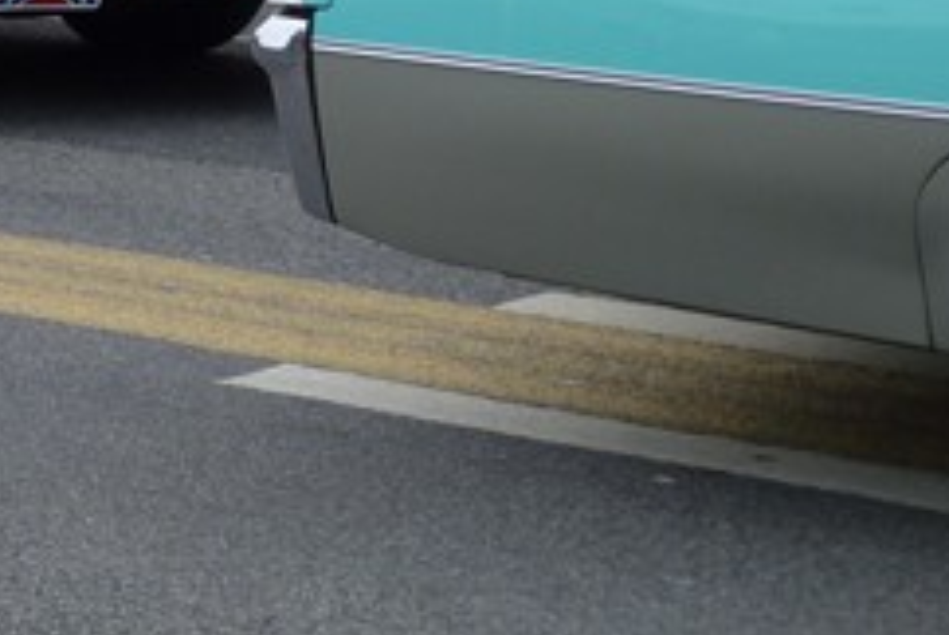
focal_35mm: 140
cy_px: -302
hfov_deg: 14.2
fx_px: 3695
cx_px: -216
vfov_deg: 9.6
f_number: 4.4
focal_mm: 9.1
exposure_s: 1/250
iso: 80
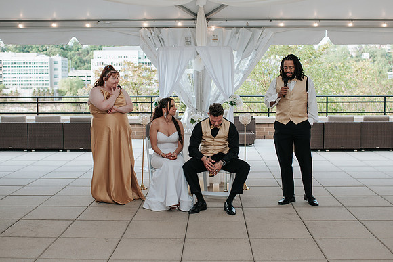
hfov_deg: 41.1
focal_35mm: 48
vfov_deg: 28.1
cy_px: 125
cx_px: 202
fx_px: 525
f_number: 2.8
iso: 110
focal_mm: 35
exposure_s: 1/160
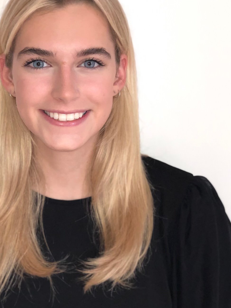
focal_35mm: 81
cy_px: 165
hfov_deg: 18.2
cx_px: 73
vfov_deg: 24.1
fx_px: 720
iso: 100
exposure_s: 1/30
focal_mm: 6
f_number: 2.4
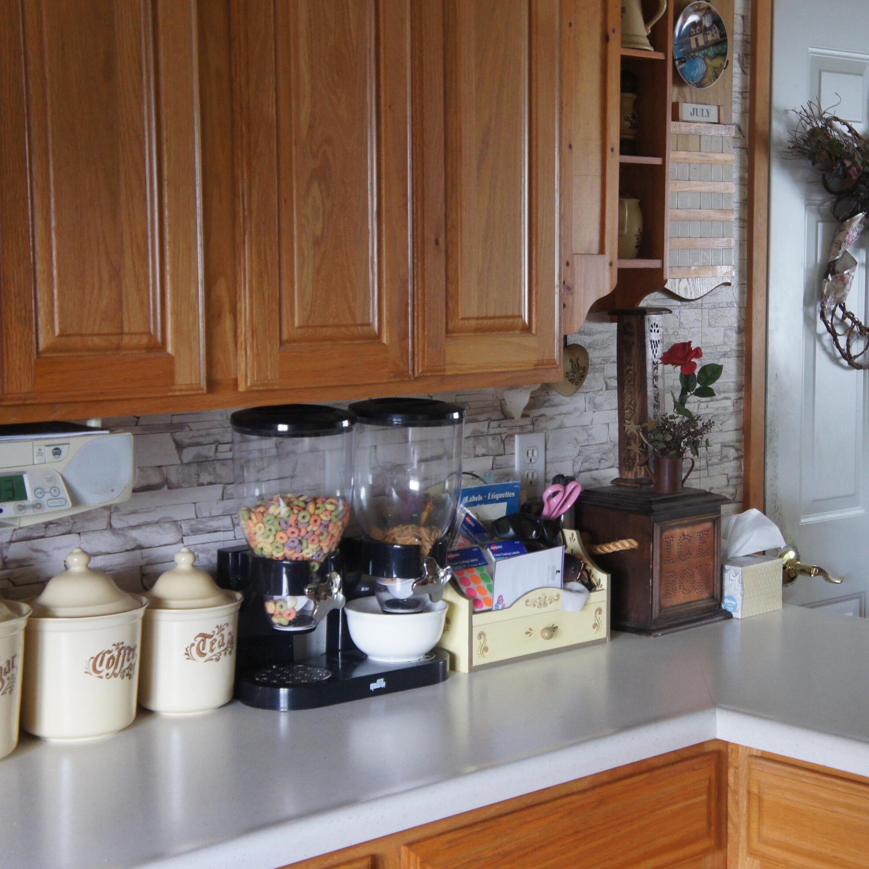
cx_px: 586
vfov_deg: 27.0
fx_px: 1808
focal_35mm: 64
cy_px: 434
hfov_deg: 26.9
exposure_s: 1/60
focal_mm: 33
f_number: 4.5
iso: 1000
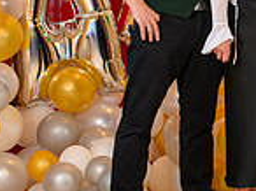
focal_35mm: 134
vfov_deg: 10.8
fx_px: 989
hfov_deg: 14.1
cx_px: 335
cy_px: -44
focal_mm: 35
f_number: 3.5
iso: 1250
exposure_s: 1/100
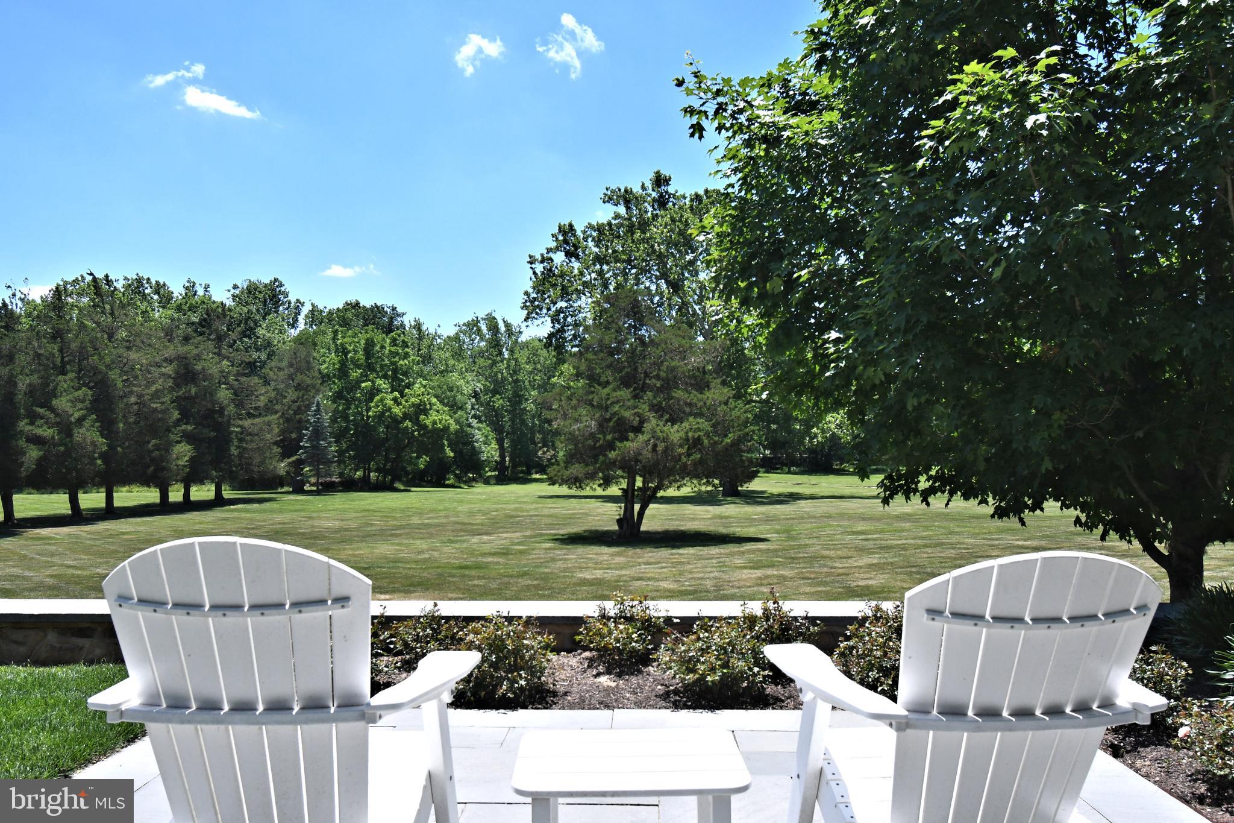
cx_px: 617
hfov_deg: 61.9
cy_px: 412
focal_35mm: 30
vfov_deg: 43.6
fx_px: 1028
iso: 800
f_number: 7.1
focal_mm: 20
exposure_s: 1/2000
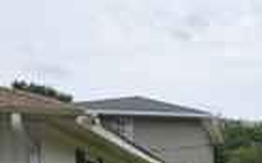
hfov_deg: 22.7
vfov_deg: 13.3
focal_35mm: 88
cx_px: 262
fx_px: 627
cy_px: 290
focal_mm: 6.3
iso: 80
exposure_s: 1/5296
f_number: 1.7
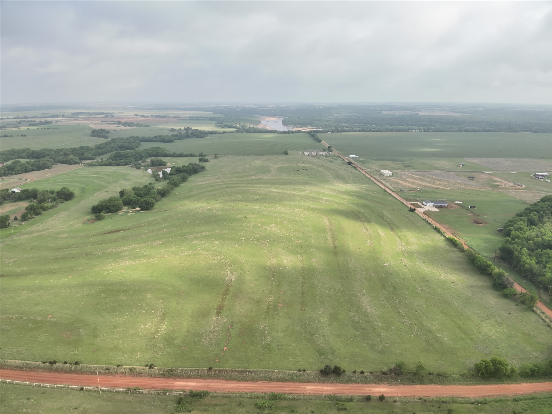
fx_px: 383
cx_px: 276
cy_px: 207
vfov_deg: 56.8
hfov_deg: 71.6
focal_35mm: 24
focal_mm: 4.4
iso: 100
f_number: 2.8
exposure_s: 1/640
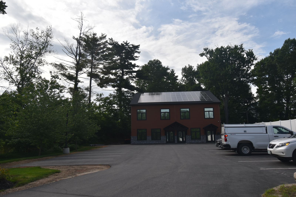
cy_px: 98
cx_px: 148
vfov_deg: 43.6
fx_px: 247
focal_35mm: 30
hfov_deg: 61.9
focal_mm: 20
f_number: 11
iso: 100
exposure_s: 1/200
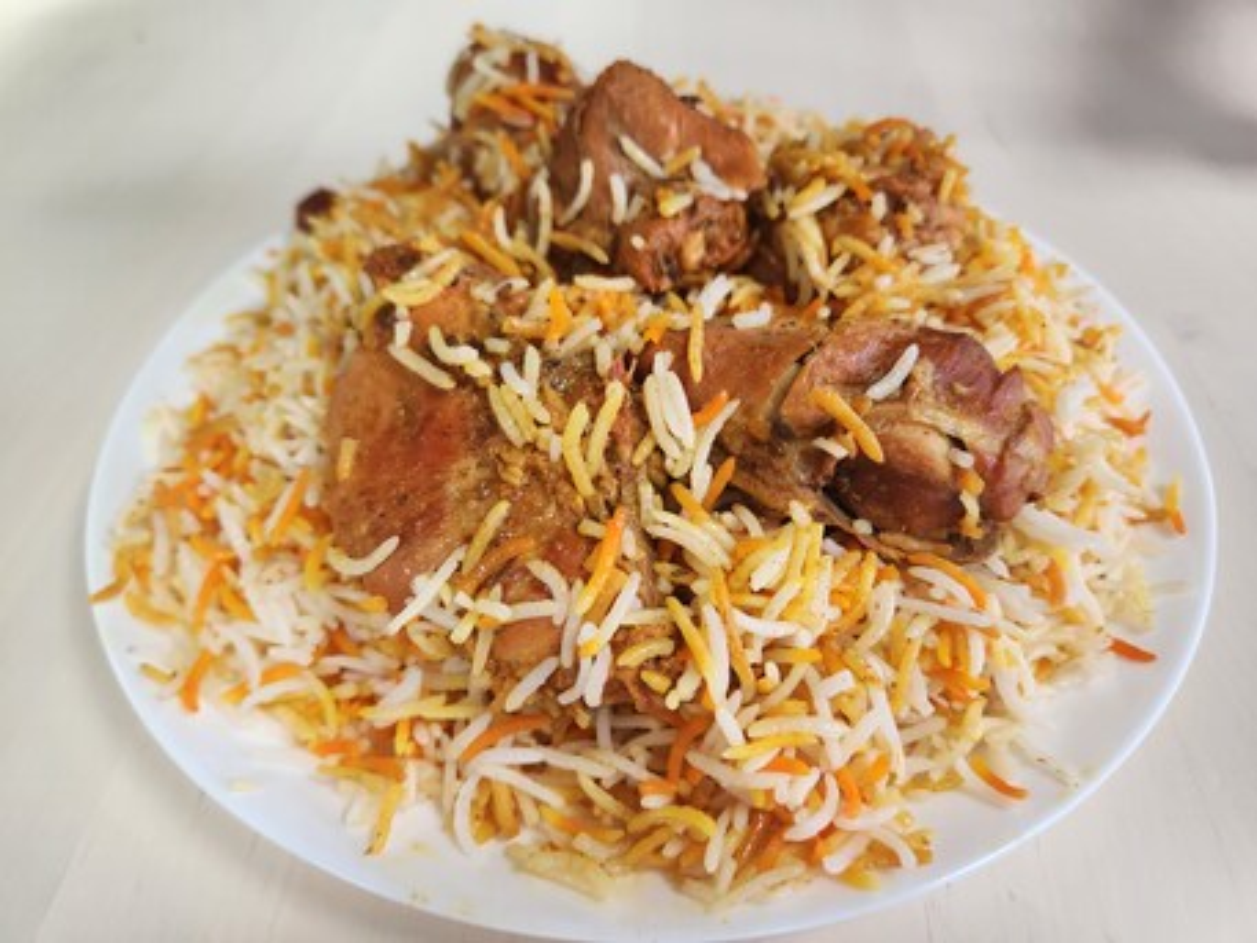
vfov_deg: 58.9
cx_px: 628
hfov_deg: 73.9
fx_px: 835
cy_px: 472
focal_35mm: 23
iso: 160
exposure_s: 1/180
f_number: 1.8
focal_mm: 5.4
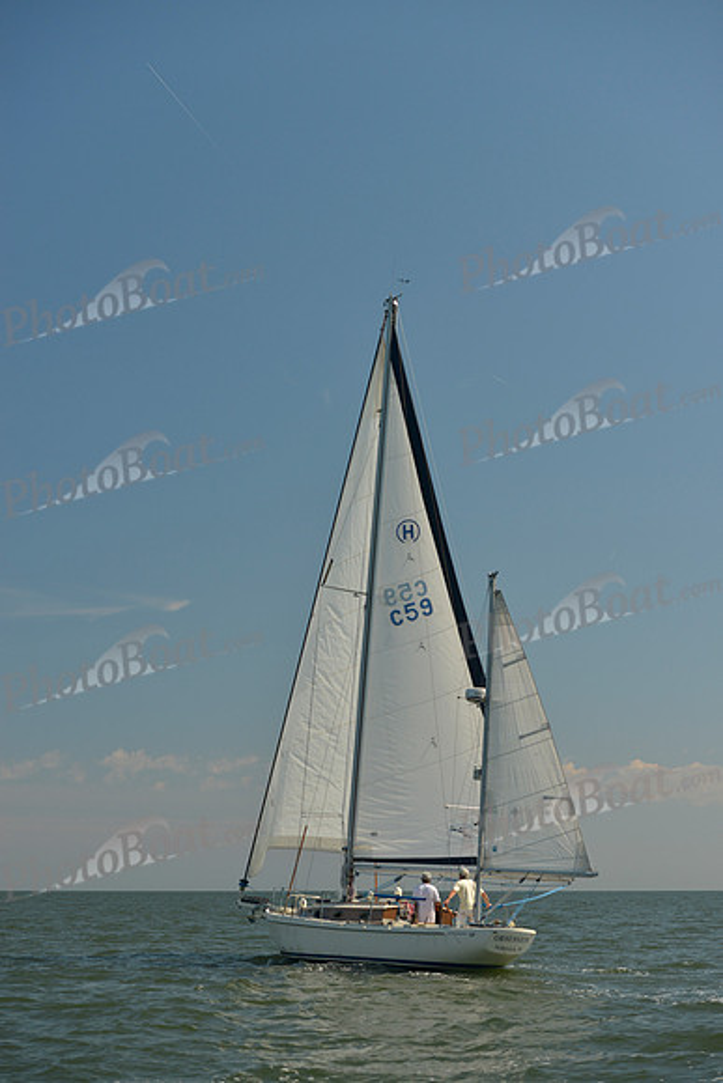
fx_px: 2107
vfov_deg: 28.8
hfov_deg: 19.5
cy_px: 542
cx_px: 362
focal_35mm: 70
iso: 200
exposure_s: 1/1000
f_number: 5
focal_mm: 70
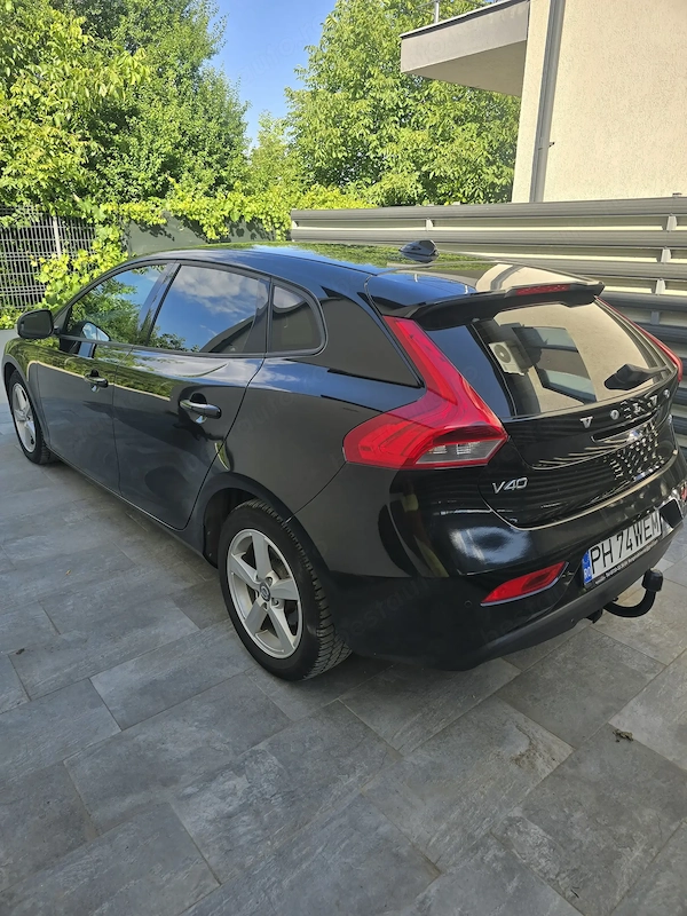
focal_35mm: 23
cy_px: 458
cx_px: 344
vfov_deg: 73.9
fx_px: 609
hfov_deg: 58.9
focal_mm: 6.3
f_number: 1.7
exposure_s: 1/528
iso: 12
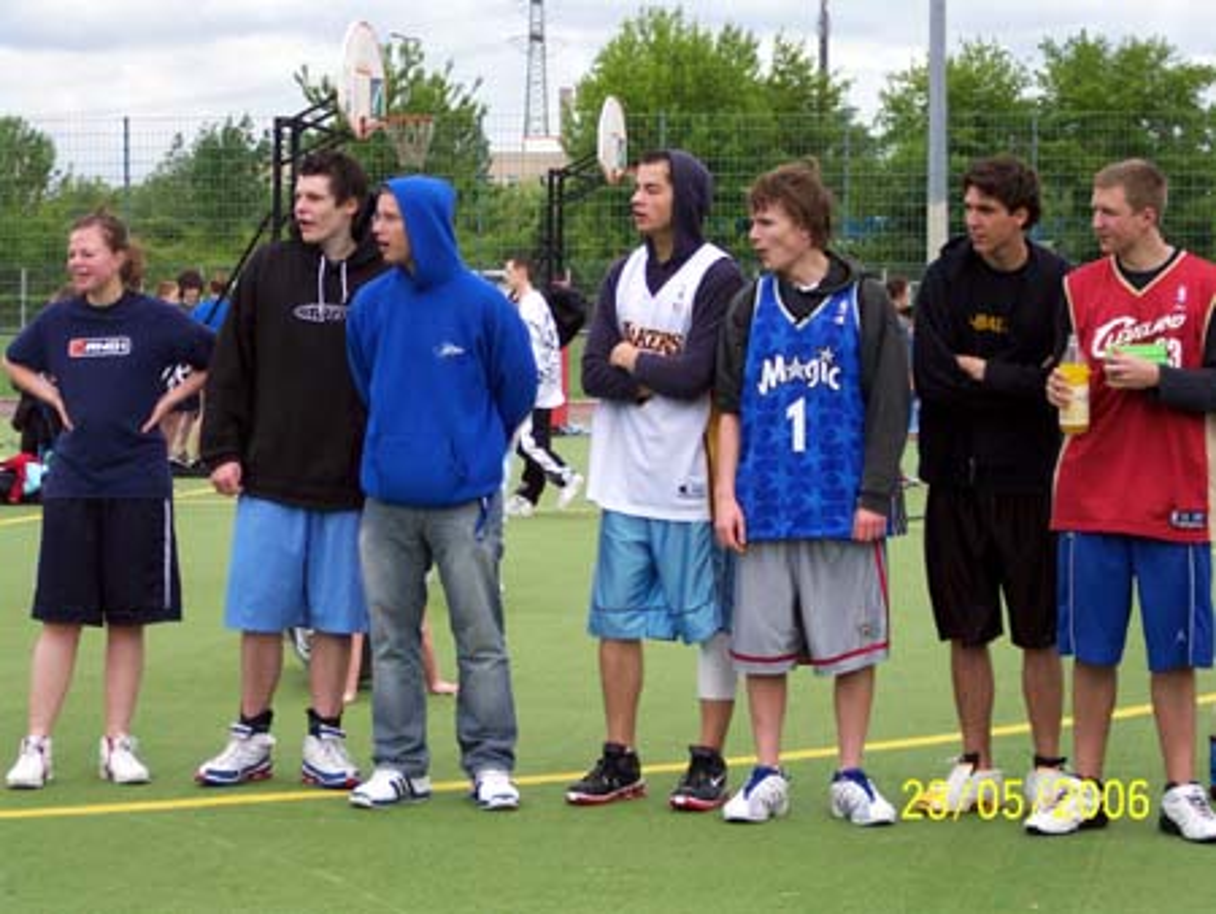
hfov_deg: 17.3
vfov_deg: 13.0
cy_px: 457
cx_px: 608
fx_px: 4007
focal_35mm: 114
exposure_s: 1/350
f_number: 4.8
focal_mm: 24
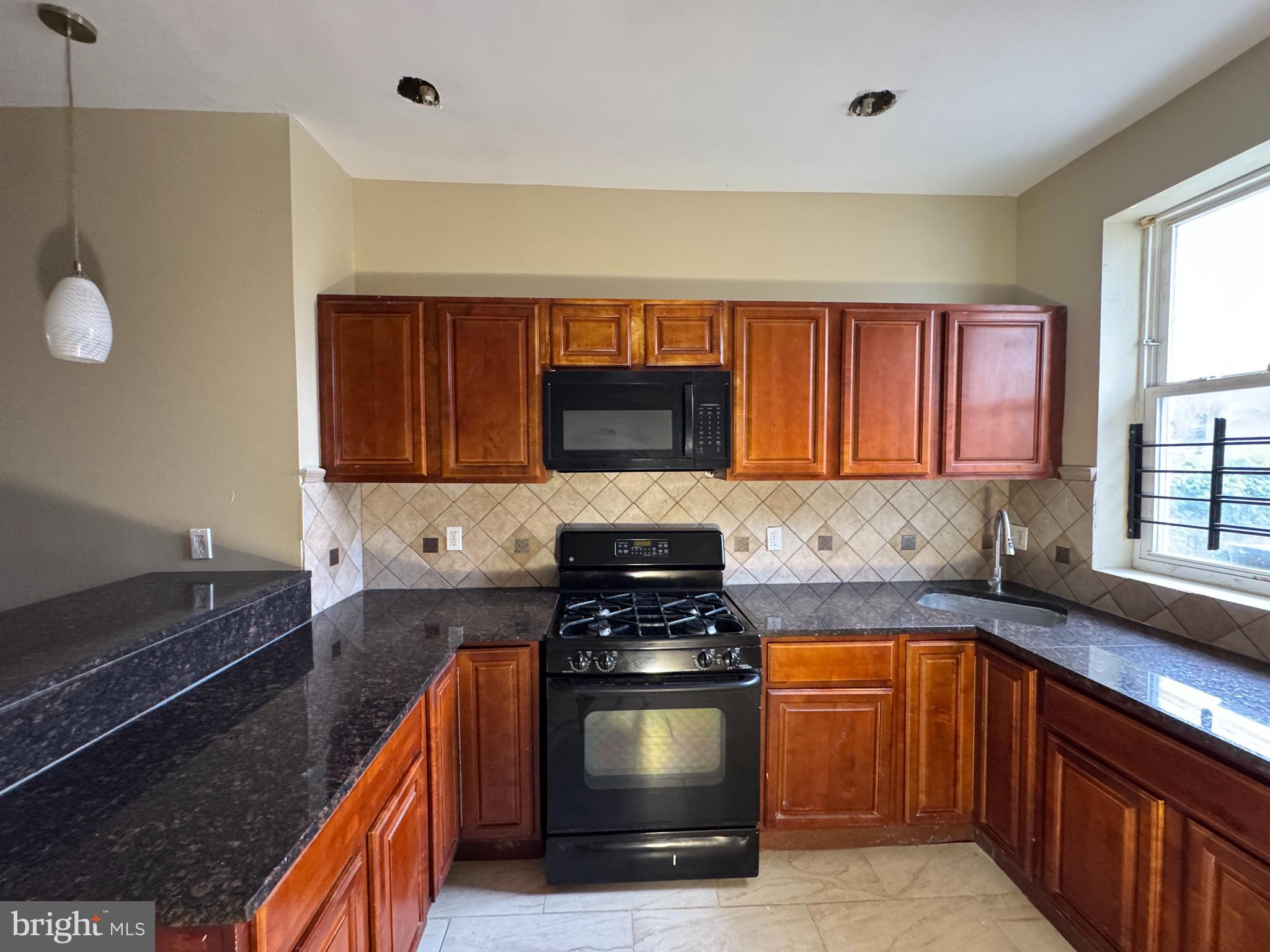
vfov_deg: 85.7
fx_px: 514
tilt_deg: -2.9
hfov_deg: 102.1
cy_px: 476
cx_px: 635
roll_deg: -1.0
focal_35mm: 14
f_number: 2.2
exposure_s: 1/60
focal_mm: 2.22
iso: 640
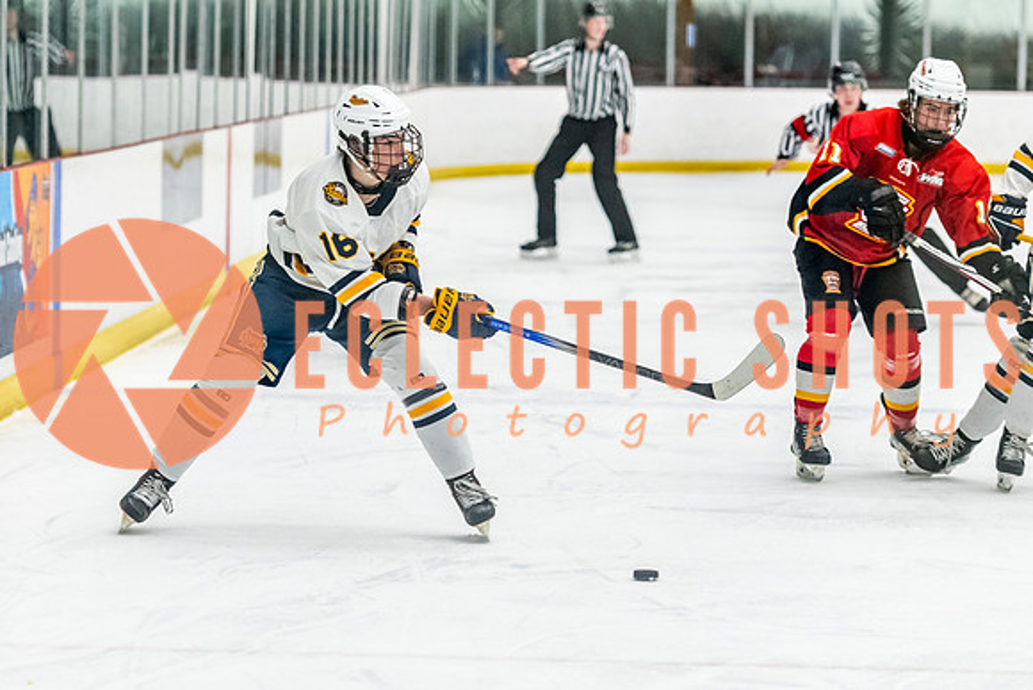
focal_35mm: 162
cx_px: 453
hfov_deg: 12.7
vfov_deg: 8.5
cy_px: 372
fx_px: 4648
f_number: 2.8
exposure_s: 1/800
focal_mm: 105
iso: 3200
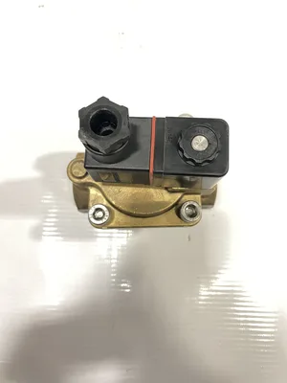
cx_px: 144
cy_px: 192
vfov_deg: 67.3
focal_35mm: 26
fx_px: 287
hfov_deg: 53.1
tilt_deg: -79.6
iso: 320
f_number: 1.6
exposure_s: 1/60
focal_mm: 4.2
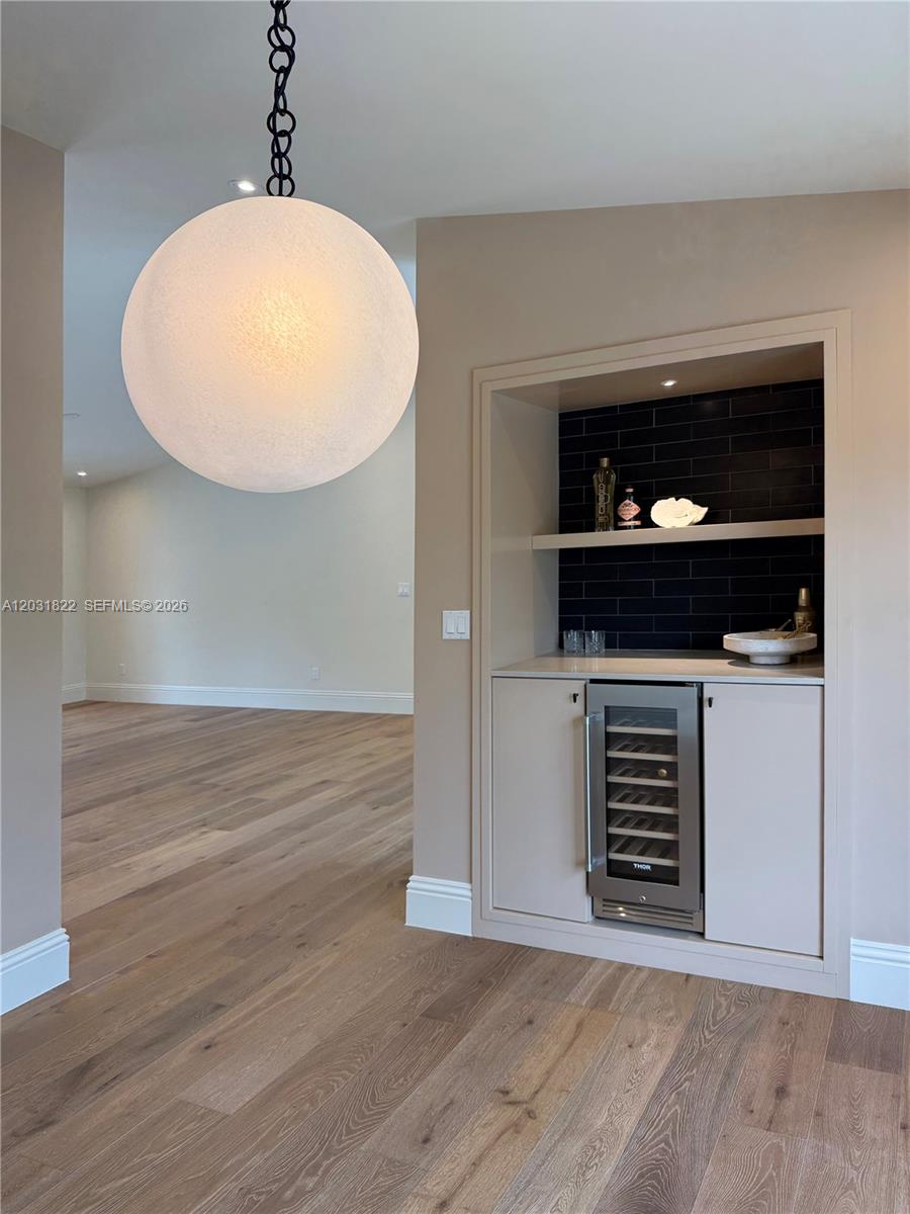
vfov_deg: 71.6
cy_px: 607
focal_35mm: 24
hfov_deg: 56.8
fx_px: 841
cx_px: 455
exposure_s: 1/190
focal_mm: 6.76
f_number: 1.78
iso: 125
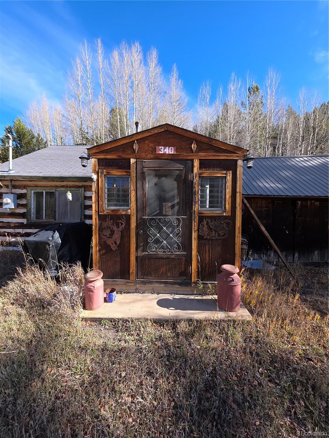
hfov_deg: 89.9
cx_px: 164
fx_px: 165
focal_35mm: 13
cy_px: 219
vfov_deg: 106.2
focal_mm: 2.2
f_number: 1.9
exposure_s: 1/287
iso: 20
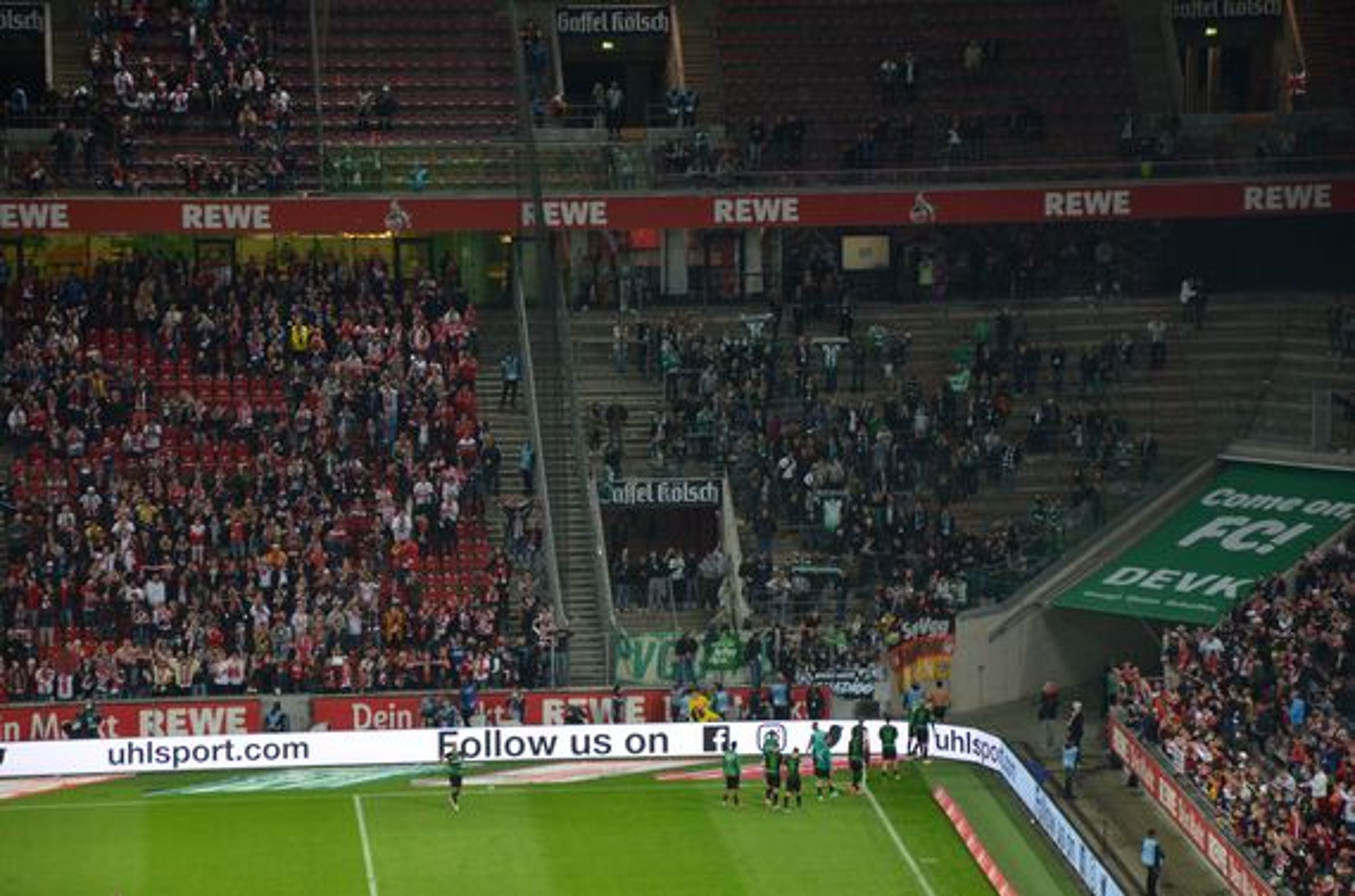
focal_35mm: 158
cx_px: 678
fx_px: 5913
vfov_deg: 8.7
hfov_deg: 13.1
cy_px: 448
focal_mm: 105
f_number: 5.6
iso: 1100
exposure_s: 1/125
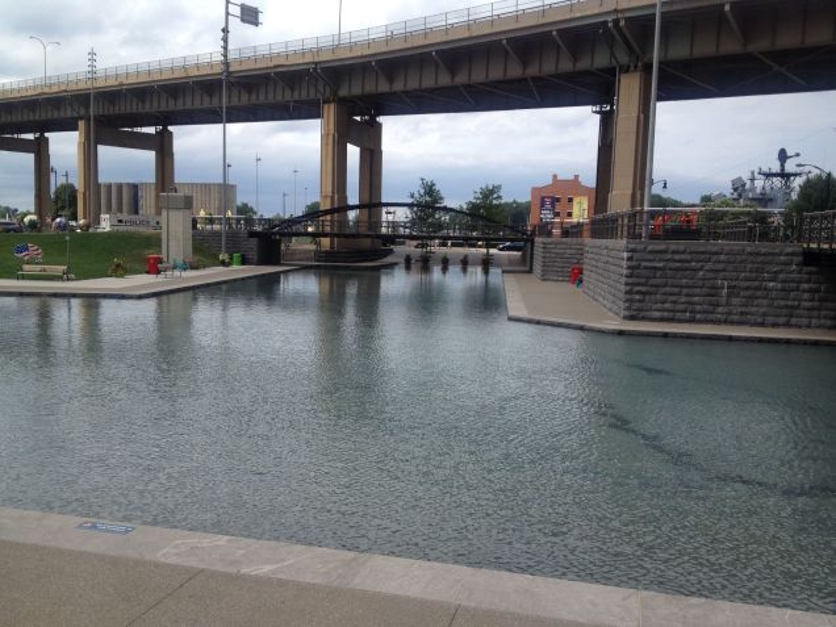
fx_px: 845
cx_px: 418
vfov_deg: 40.7
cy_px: 314
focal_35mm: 35
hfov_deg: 52.6
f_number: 2.4
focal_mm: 4.28
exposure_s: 1/1623
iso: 50
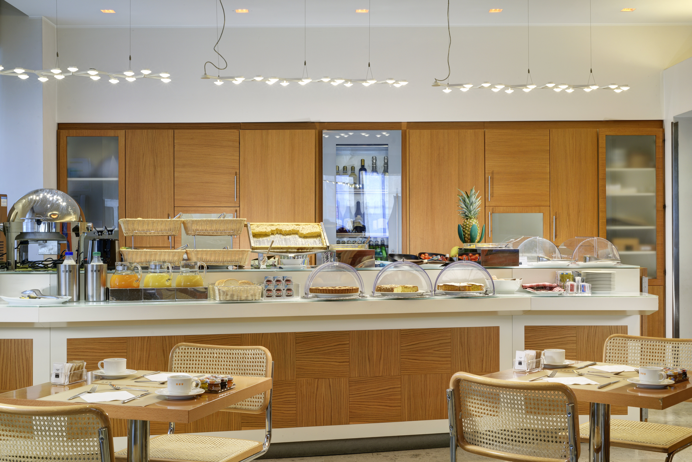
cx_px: 346
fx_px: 961
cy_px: 231
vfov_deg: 27.0
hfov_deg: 39.6
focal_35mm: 50
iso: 200
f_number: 13
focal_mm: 50
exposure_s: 1/200
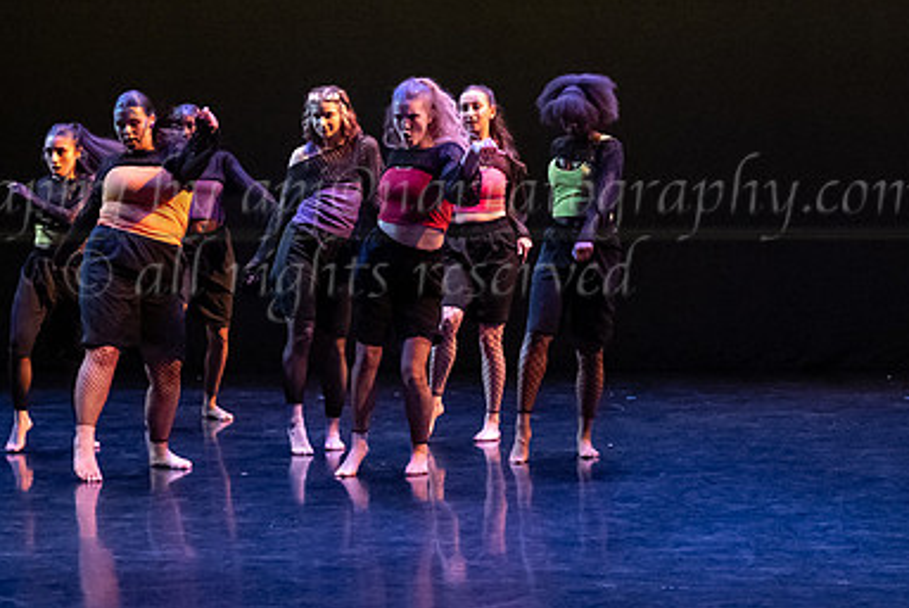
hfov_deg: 20.9
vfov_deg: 14.1
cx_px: 315
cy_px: 243
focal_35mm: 97
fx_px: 2451
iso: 4000
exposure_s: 1/400
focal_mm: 43
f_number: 4
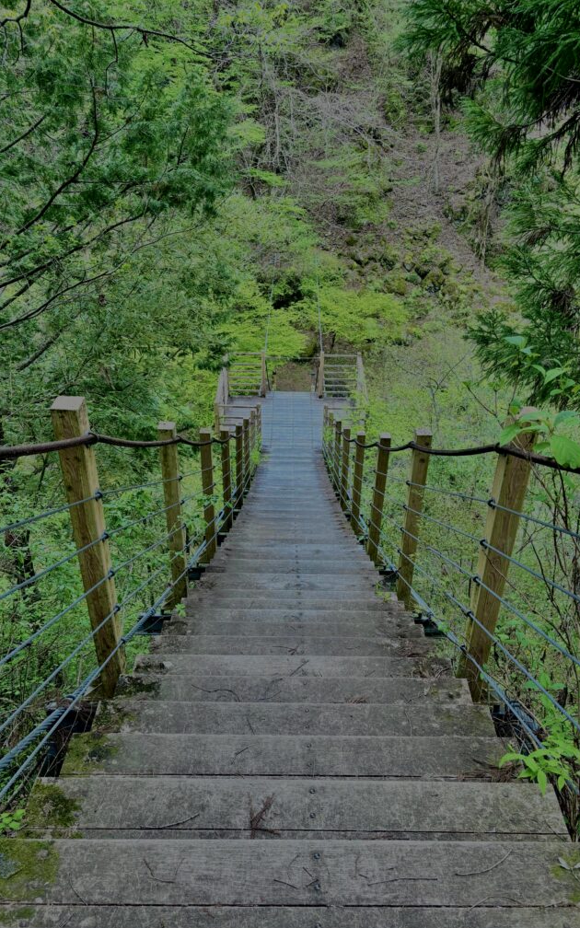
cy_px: 470
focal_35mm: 28
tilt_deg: -32.6
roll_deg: -2.3
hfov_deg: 44.5
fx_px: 708
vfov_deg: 66.5
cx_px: 309
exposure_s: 1/156
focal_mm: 5.96
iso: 32
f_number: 1.6
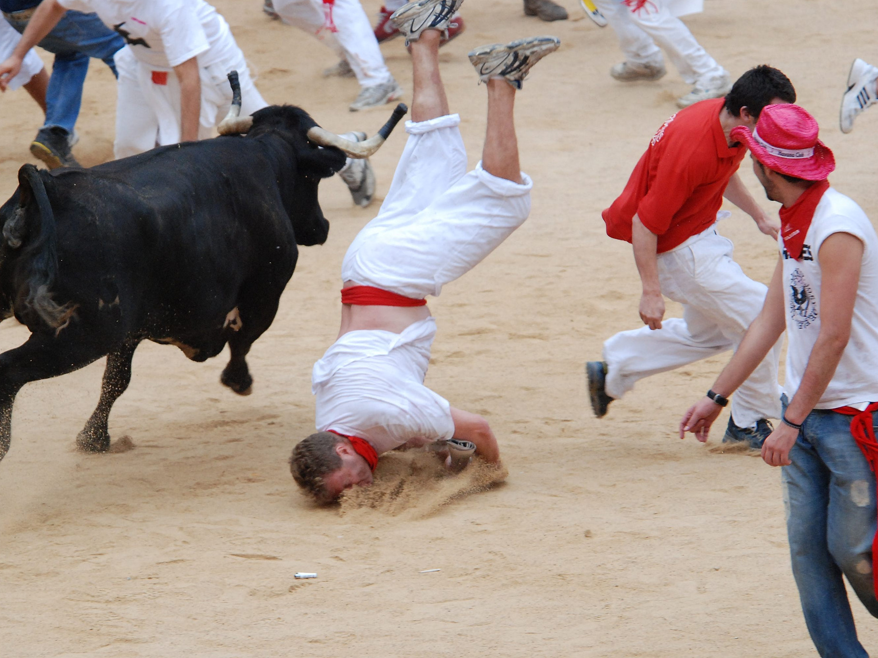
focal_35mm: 373
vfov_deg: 4.0
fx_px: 9461
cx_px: 394
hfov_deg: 5.3
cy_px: 329
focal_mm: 230
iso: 1000
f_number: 5.3
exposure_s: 1/500
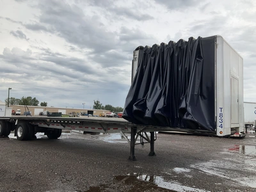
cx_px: 128
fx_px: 214
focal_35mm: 29
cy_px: 96
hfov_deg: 61.7
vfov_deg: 48.2
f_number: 1.8
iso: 25
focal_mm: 3
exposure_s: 1/1848
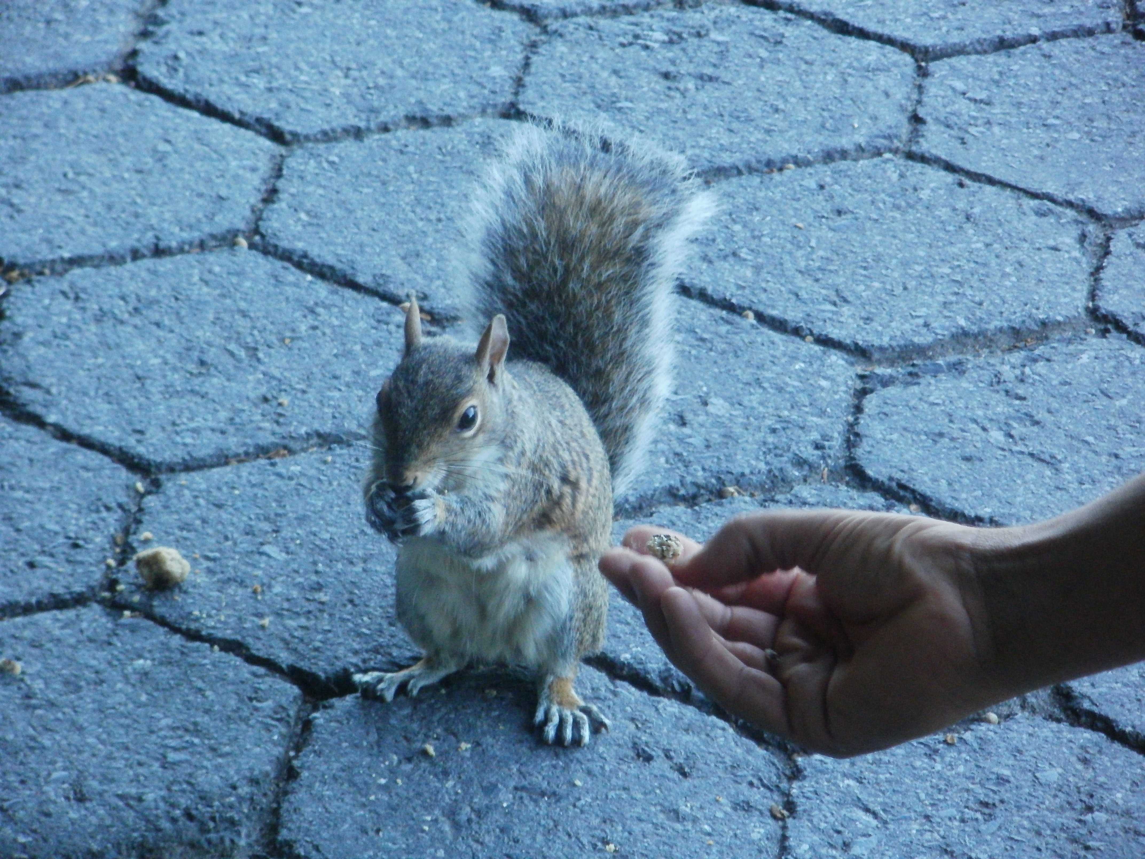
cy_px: 430
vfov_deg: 8.2
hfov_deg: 11.0
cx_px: 572
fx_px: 5954
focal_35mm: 180
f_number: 5.6
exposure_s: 1/50
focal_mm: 31.5
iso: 400
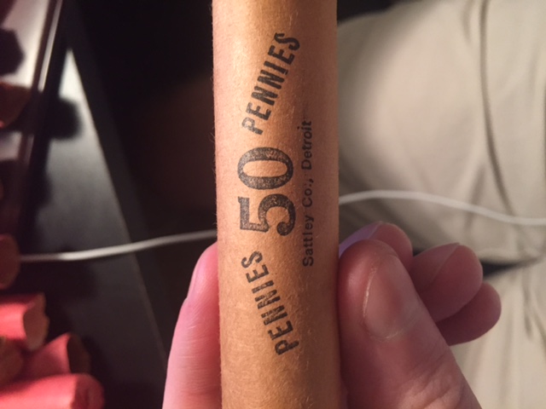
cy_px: 204
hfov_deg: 61.7
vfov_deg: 48.2
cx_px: 273
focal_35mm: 29
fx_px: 457
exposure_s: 1/30
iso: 250
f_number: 2.2
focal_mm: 4.15
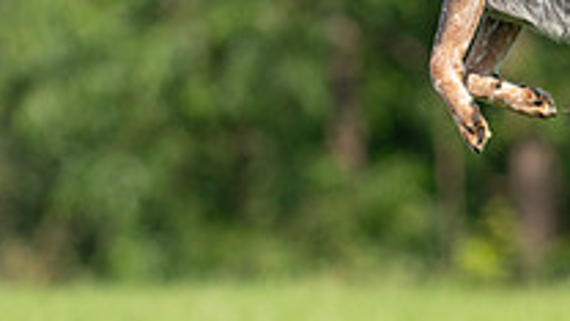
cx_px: 303
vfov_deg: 1.1
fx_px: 16127
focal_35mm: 1067
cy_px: -84
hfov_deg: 2.0
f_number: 6.3
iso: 1600
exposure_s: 1/4000
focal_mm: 356
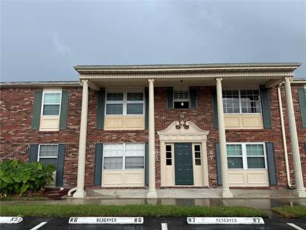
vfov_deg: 56.8
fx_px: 212
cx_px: 153
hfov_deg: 71.6
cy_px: 115
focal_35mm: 24
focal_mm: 6.76
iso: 80
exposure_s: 1/1122
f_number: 1.78
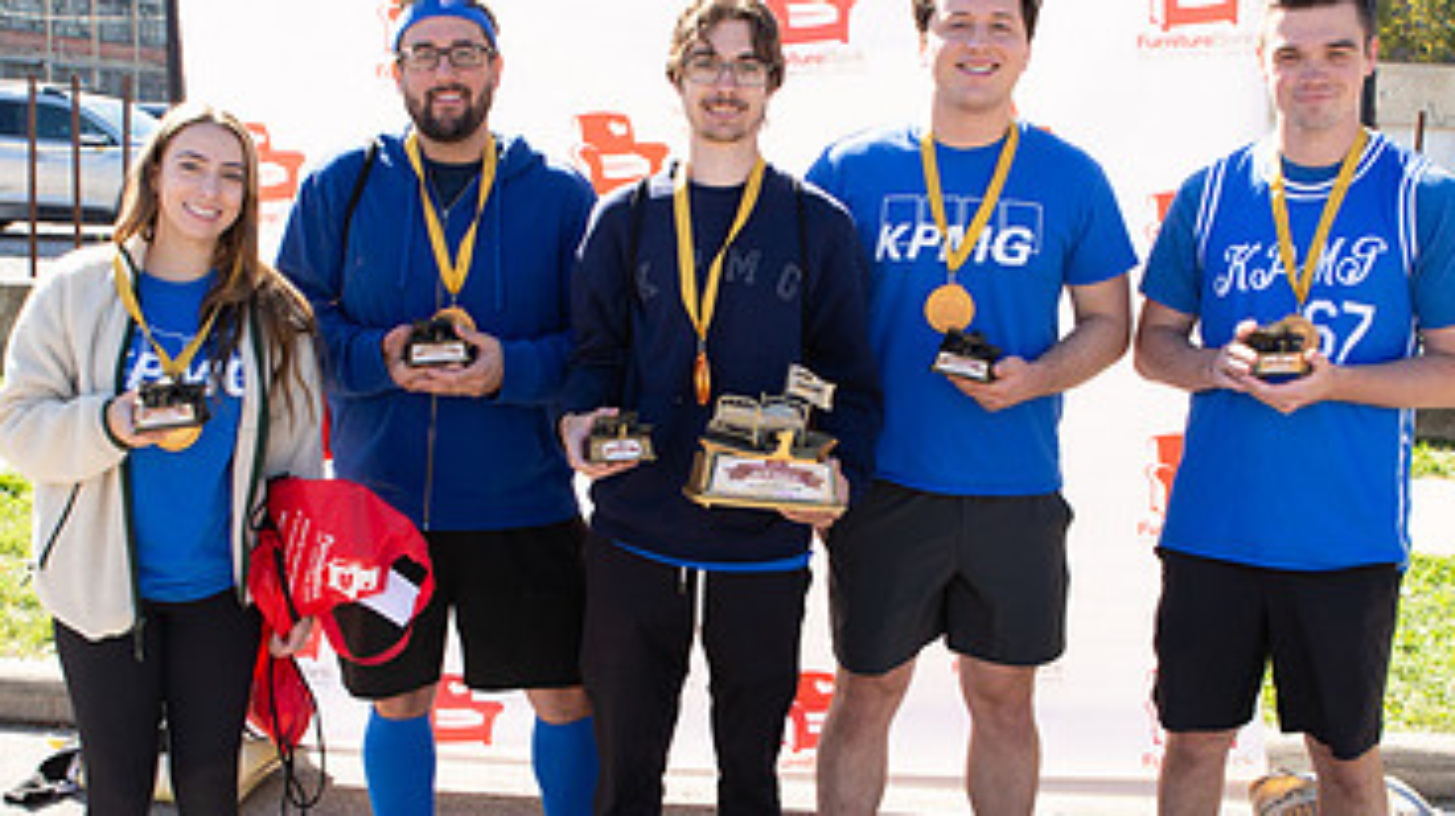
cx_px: 752
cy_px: 446
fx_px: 1697
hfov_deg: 46.4
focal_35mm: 44
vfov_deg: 27.1
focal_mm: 26
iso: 500
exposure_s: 1/250
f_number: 9
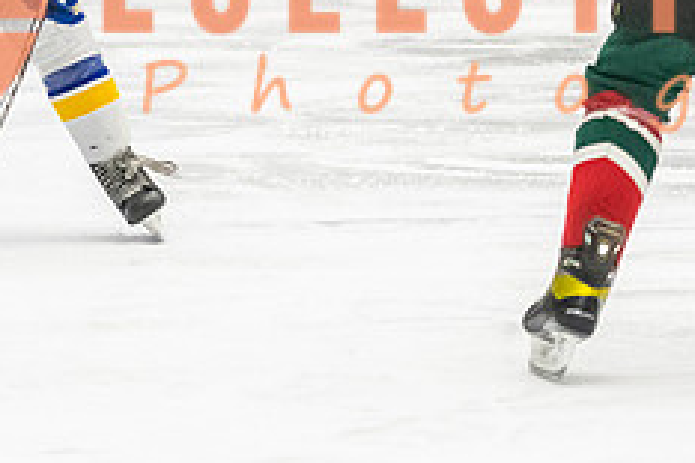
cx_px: -25
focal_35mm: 469
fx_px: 9048
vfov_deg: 2.9
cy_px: 101
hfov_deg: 4.4
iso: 4000
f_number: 2.8
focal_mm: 98
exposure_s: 1/800
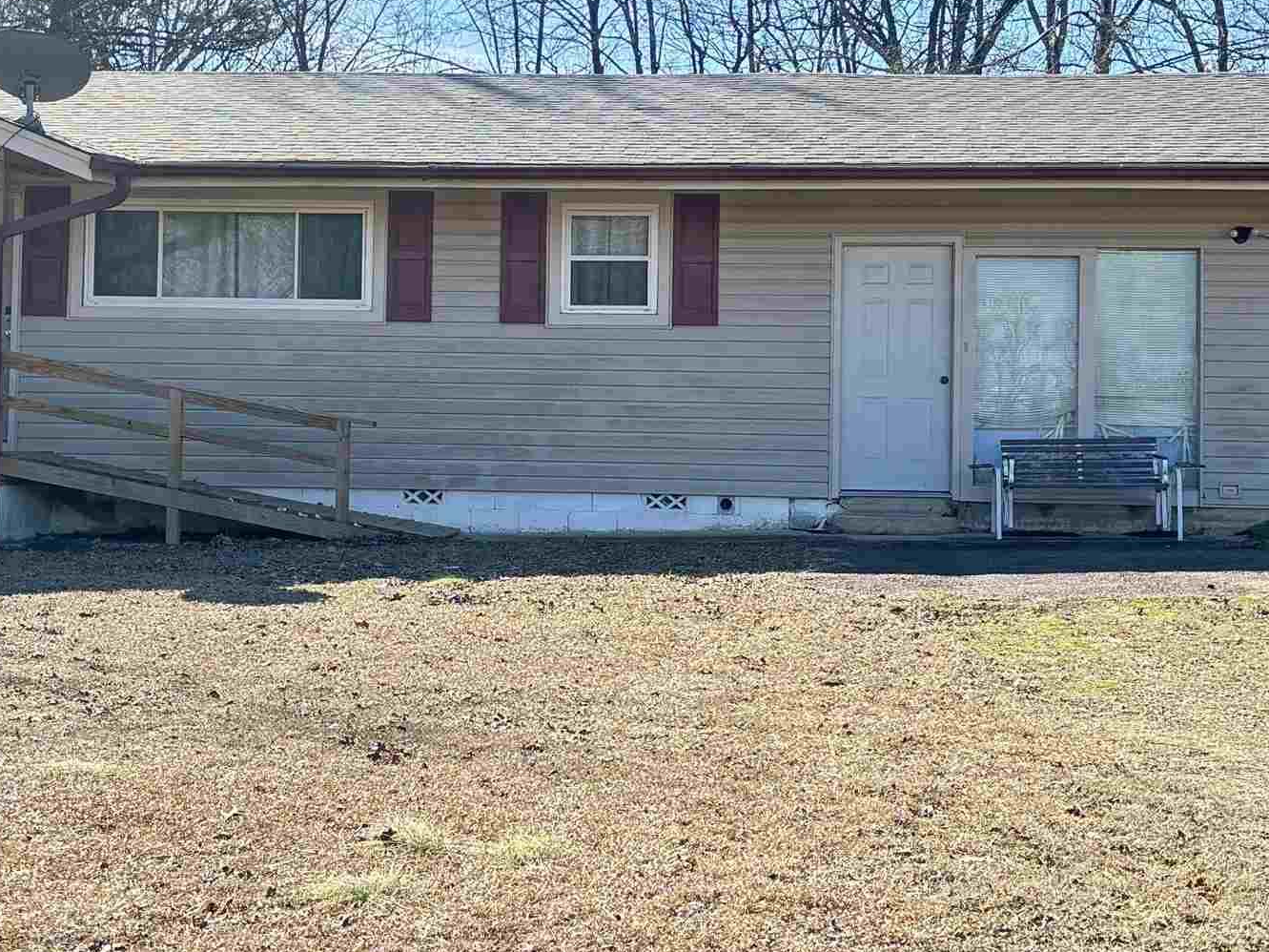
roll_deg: -1.6
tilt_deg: +0.8
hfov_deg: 32.2
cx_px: 628
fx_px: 2199
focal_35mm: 60
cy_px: 444
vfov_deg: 24.4
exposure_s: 1/594
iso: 50
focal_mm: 5.96
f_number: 1.6
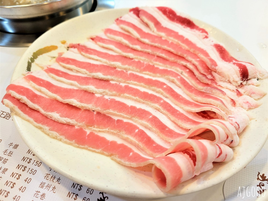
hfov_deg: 67.3
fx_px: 201
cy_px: 100
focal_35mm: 26
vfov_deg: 53.1
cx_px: 134
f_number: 1.8
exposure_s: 1/120
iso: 64
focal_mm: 5.4
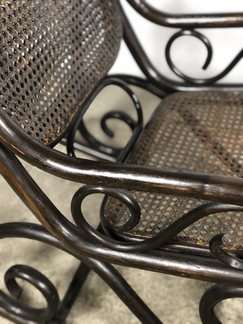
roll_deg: -1.4
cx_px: 122
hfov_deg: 28.0
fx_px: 487
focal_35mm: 52
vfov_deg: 36.8
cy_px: 162
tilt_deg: -42.3
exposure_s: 1/14
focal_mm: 6
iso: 160
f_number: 2.4
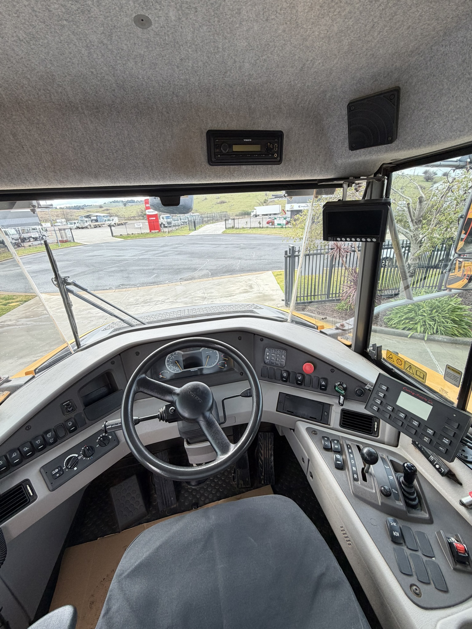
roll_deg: +3.6
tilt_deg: -23.0
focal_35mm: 14
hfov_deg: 85.7
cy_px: 314
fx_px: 255
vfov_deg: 102.1
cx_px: 236
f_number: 2.2
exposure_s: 1/121
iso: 64
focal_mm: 2.22
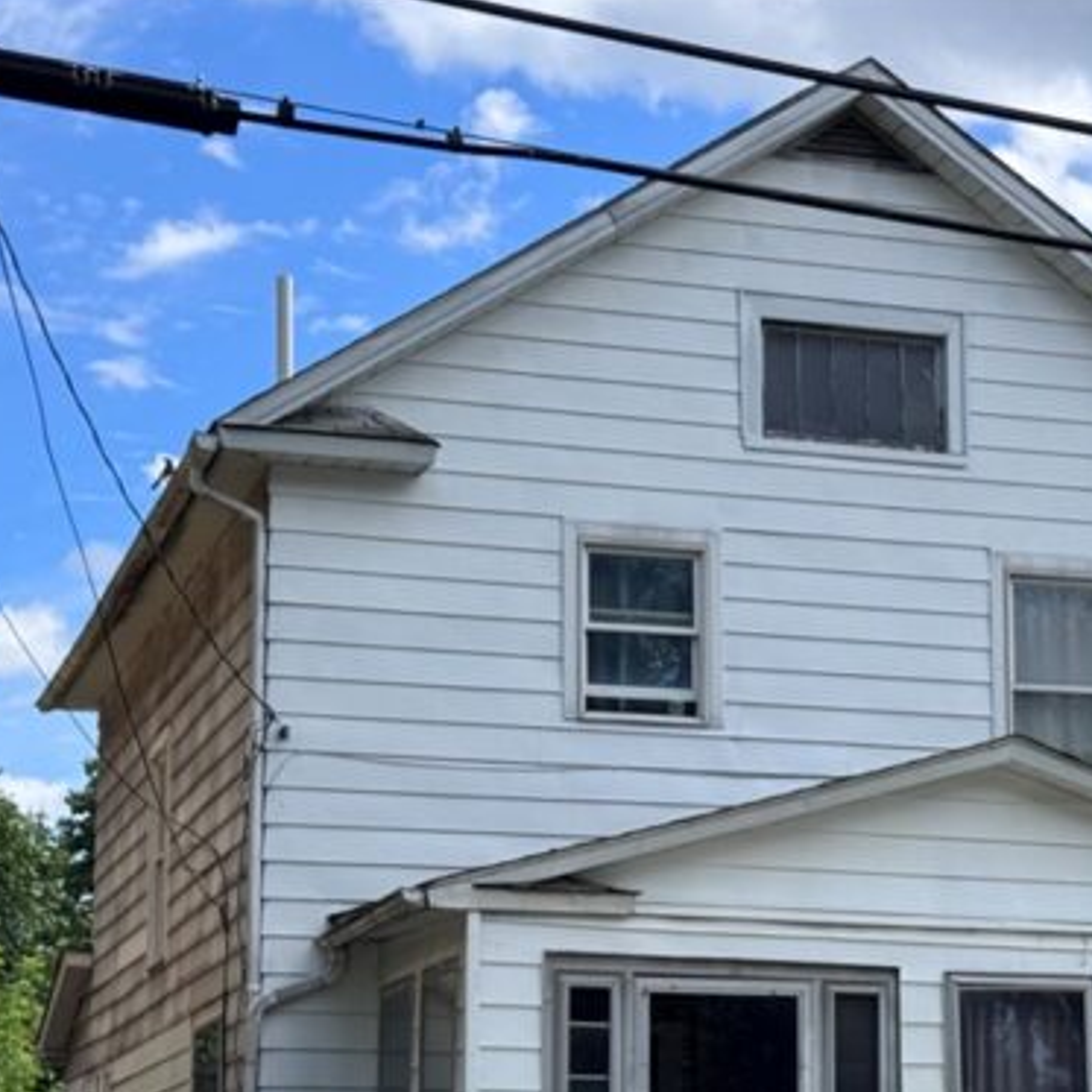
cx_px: 846
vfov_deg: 18.9
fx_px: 3248
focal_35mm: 91
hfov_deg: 18.9
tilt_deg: +7.4
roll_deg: +0.2
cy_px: 864
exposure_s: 1/3096
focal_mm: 6.76
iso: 64
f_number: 1.78
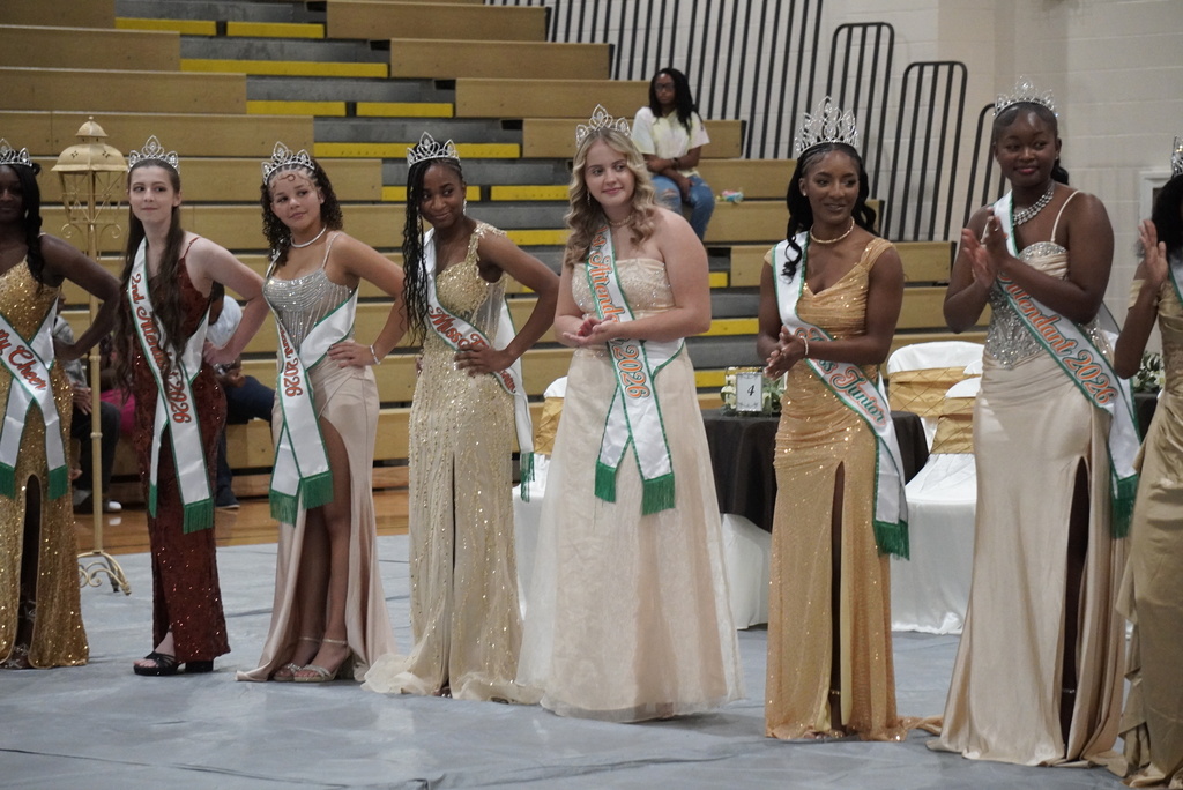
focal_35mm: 153
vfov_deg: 9.0
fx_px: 5030
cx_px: 592
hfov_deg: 13.4
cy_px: 395
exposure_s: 1/160
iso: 4000
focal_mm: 102
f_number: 5.6
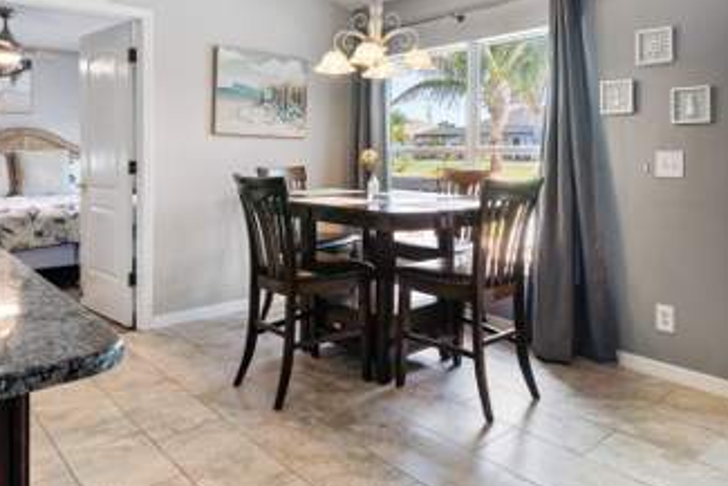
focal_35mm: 28
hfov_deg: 65.4
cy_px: 140
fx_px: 566
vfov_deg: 45.3
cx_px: 383
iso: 640
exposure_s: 1/20
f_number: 10
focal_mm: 19
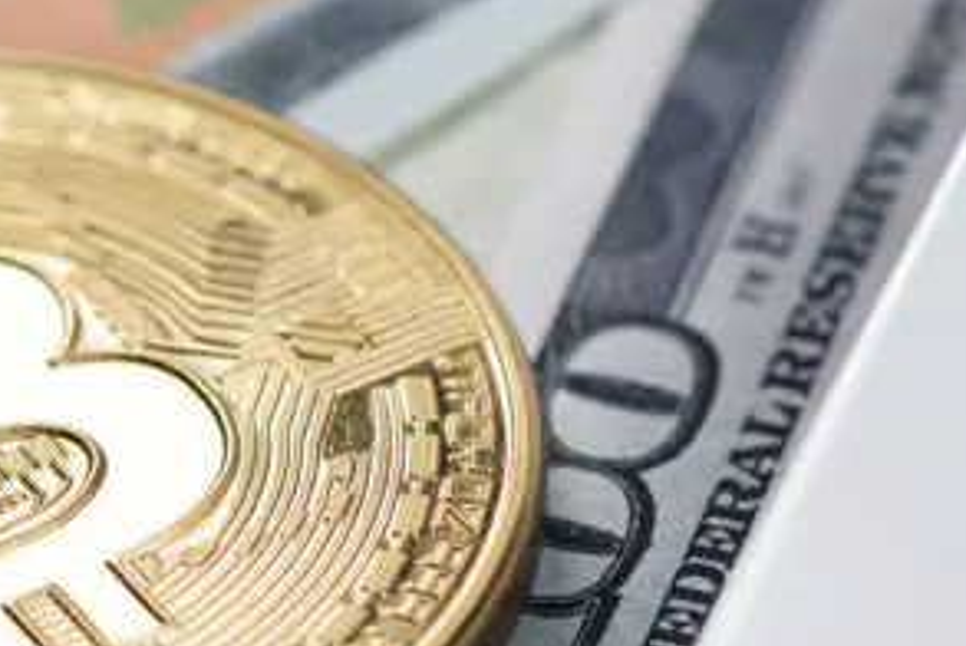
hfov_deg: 8.2
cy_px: 501
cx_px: 221
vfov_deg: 5.5
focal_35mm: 251
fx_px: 6742
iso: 100
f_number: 11
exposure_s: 1/125
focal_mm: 105
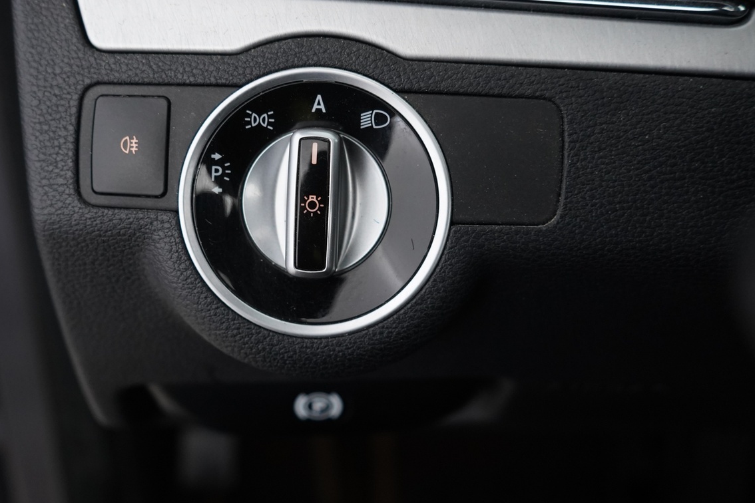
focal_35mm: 40
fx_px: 839
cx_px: 310
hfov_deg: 48.2
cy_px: 200
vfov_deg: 33.3
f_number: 3.5
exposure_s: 1/40
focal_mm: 28
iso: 2000
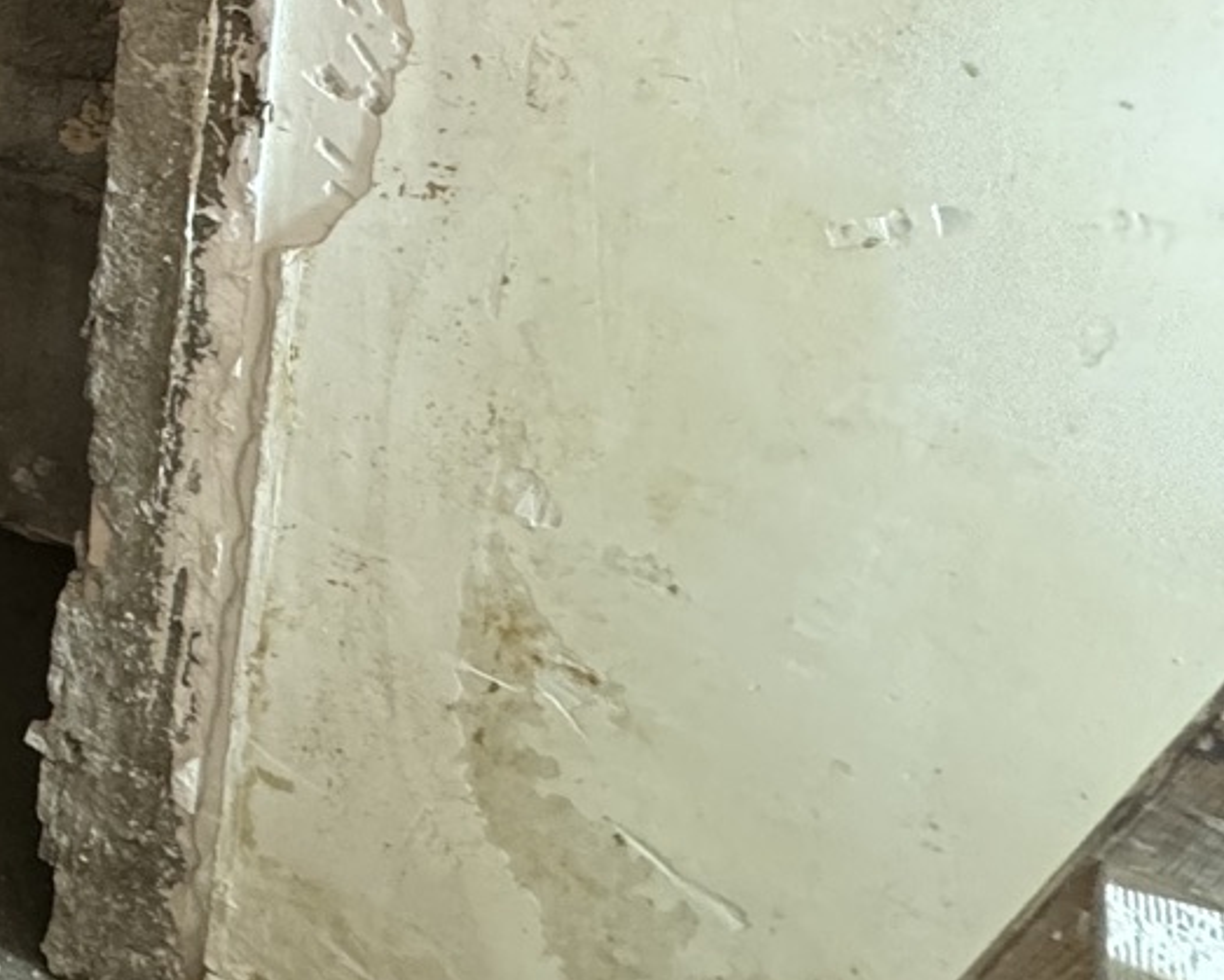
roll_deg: +0.1
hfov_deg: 23.7
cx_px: -878
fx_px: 1704
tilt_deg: -9.9
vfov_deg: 28.0
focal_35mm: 47
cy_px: -203
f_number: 2.2
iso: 200
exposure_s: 1/50
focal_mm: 2.22
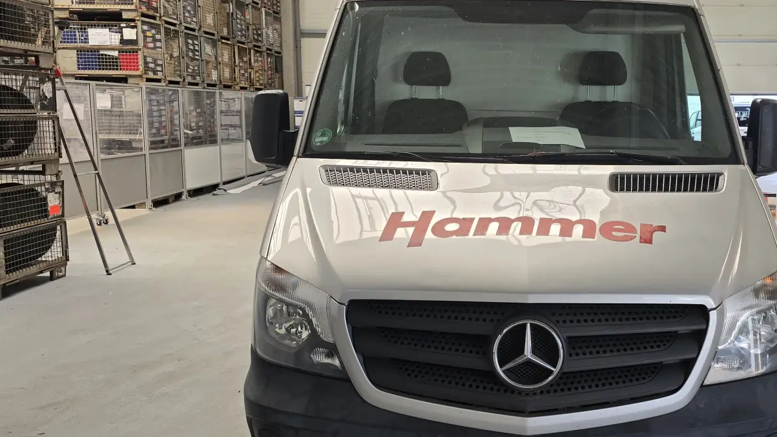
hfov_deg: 49.8
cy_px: 249
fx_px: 824
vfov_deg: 29.7
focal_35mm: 40
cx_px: 500
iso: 50
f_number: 1.7
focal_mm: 6.3
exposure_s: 1/180
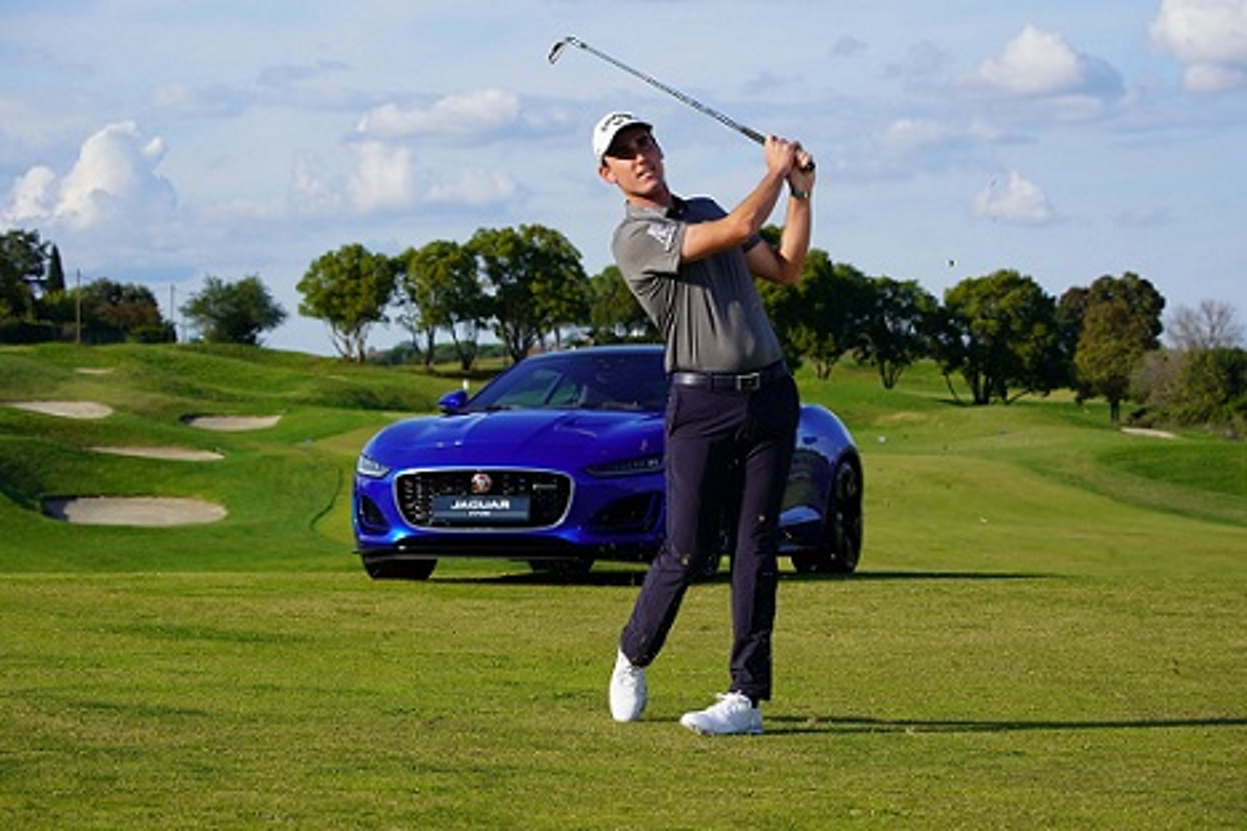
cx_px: 624
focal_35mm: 109
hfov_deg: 18.8
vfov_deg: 12.6
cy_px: 416
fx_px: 3775
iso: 1000
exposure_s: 1/1250
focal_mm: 109
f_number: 11
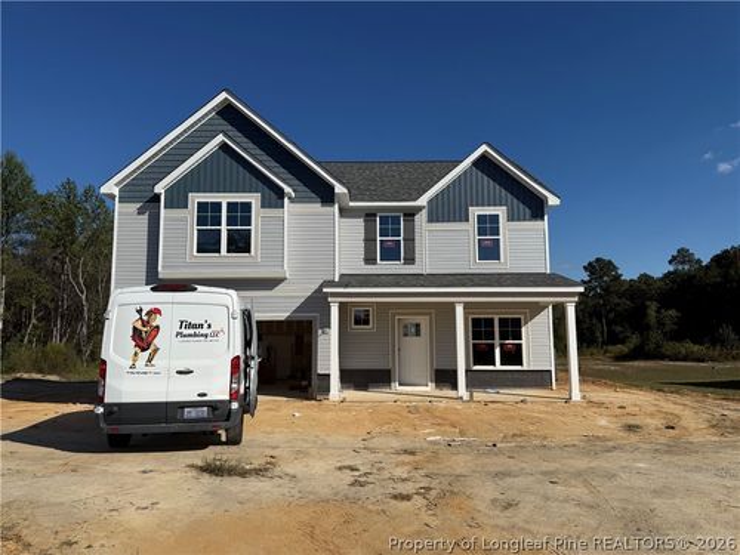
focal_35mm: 24
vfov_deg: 56.8
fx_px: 513
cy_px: 278
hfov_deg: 71.6
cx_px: 370
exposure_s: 1/10309
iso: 80
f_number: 1.78
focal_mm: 6.76
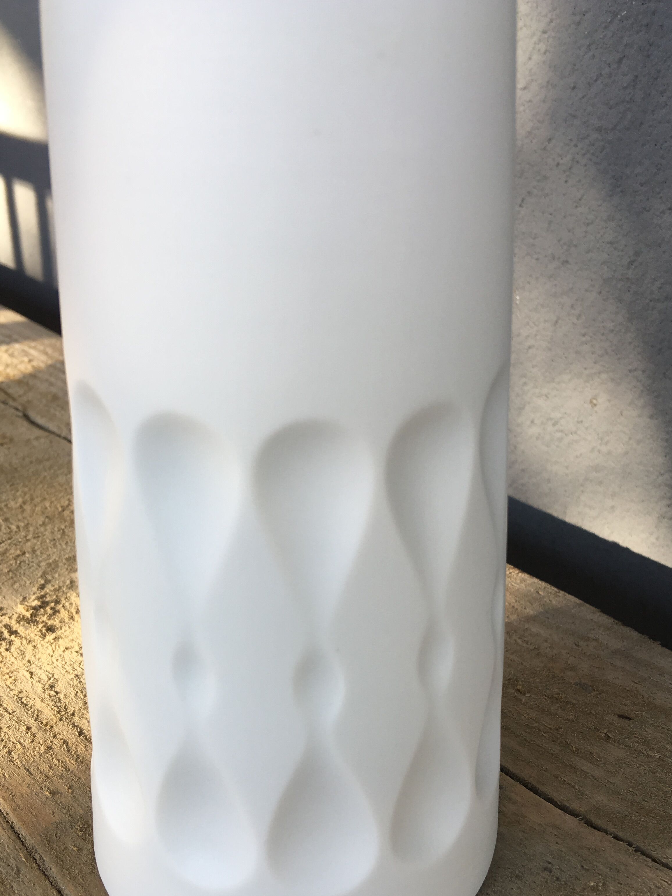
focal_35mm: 38
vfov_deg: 48.6
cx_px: 333
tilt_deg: -27.0
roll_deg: -1.9
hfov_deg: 37.7
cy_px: 548
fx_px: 984
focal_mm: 4.15
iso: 25
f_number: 2.2
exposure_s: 1/152
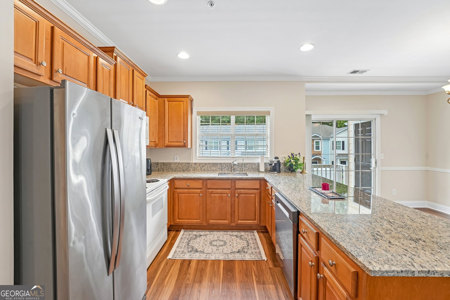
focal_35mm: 14
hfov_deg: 104.3
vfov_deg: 81.2
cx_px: 225
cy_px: 150
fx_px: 175
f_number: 8
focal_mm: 14
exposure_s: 1/13
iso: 320
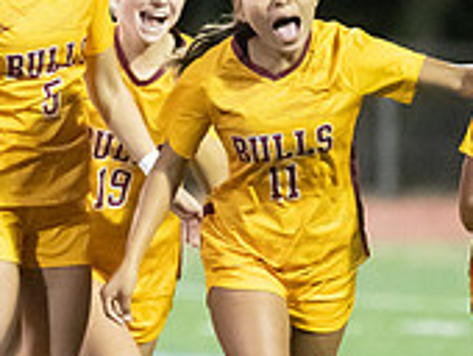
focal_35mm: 703
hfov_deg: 2.8
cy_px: 227
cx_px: 250
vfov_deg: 2.1
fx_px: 9620
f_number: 2.8
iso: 16000
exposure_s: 1/640
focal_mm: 190
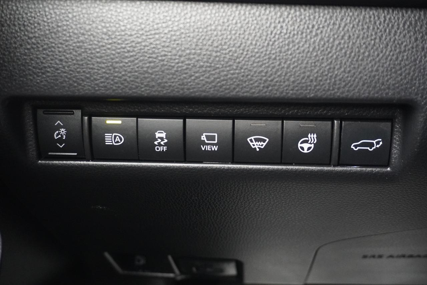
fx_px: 516
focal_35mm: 44
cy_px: 142
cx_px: 214
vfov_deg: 30.9
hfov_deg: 45.0
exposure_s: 1/60
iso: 5000
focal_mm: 29
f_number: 4.5
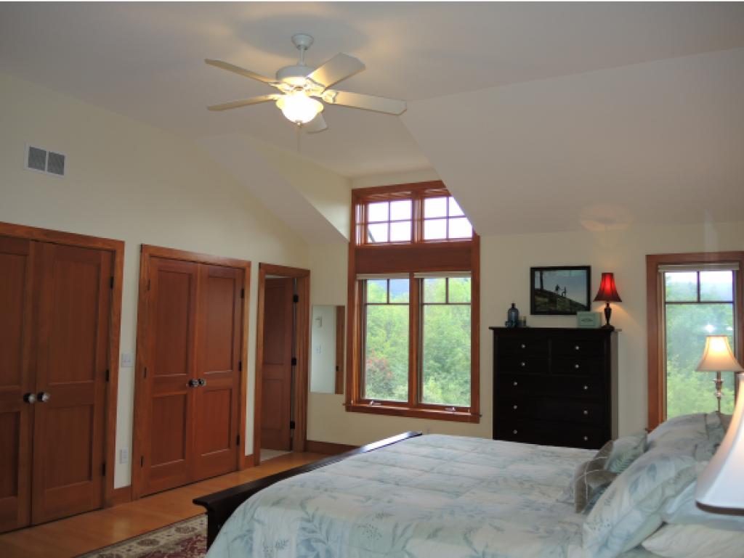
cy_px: 279
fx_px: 602
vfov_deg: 49.8
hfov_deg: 63.4
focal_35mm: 28
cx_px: 372
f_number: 2
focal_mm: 6
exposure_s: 1/80
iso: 80
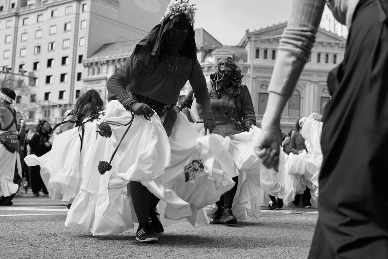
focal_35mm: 52
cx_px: 196
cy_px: 118
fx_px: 558
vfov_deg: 26.1
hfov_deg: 38.3
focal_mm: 45.7
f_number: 4
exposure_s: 1/400
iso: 400
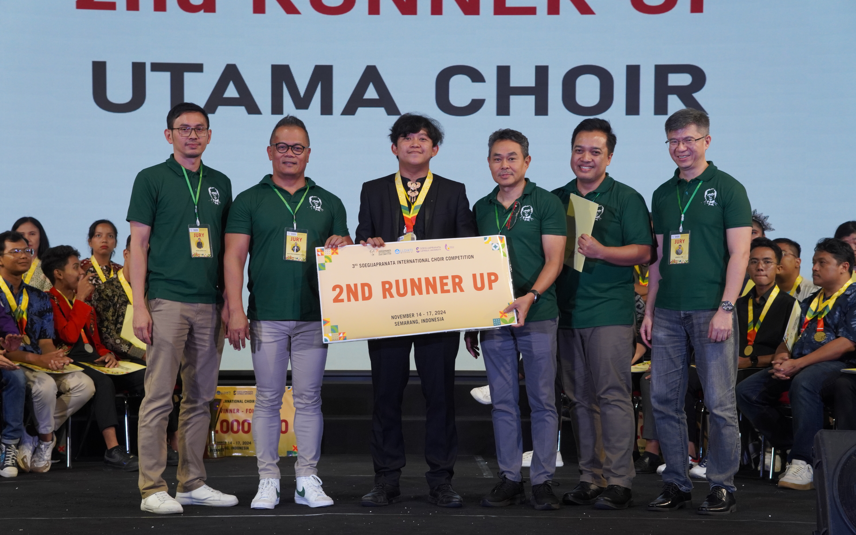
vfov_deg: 15.2
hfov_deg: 24.1
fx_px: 2006
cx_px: 427
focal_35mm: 86
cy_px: 262
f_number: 4.5
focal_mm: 56
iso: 800
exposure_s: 1/160
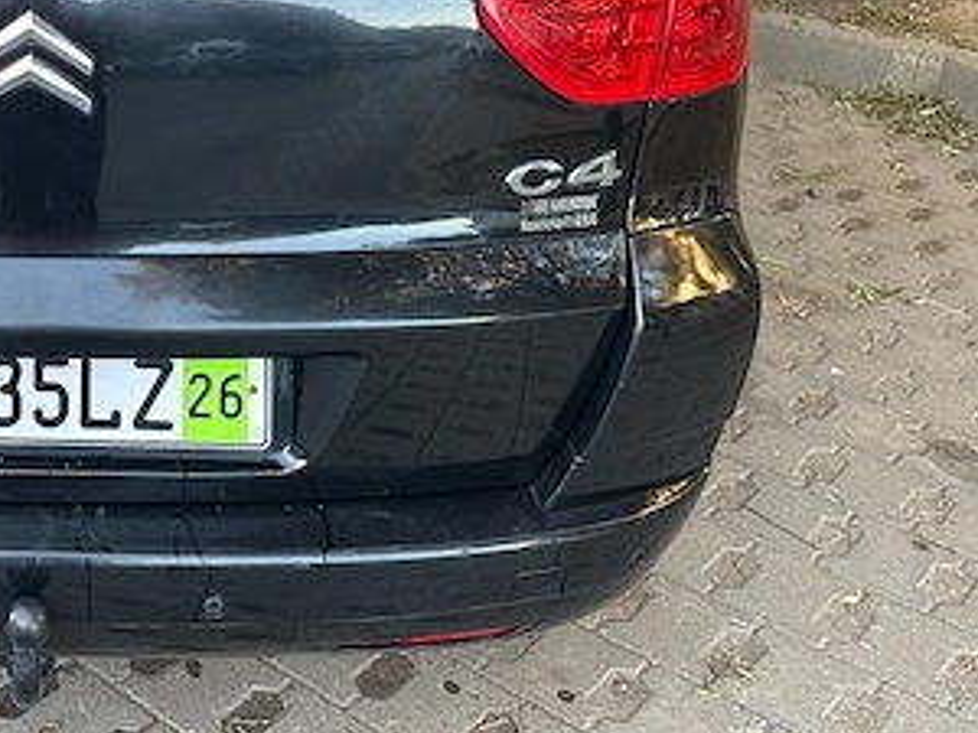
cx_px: 7
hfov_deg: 35.9
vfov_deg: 29.7
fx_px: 1356
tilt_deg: -20.6
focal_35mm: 48
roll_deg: -1.0
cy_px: 169
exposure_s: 1/121
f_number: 1.78
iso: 200
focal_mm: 6.86
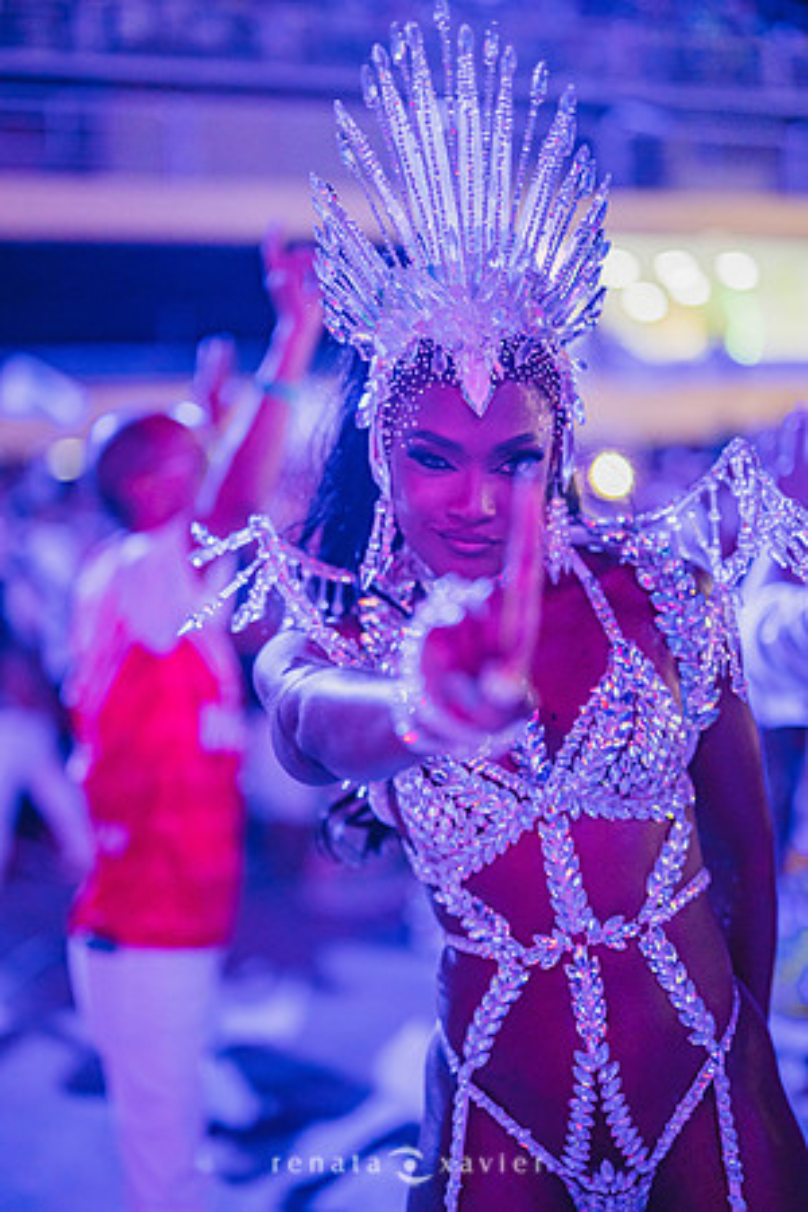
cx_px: 404
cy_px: 606
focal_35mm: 50
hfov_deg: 27.0
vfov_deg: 39.6
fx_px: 1683
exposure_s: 1/1000
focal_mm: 50
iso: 1600
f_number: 1.2
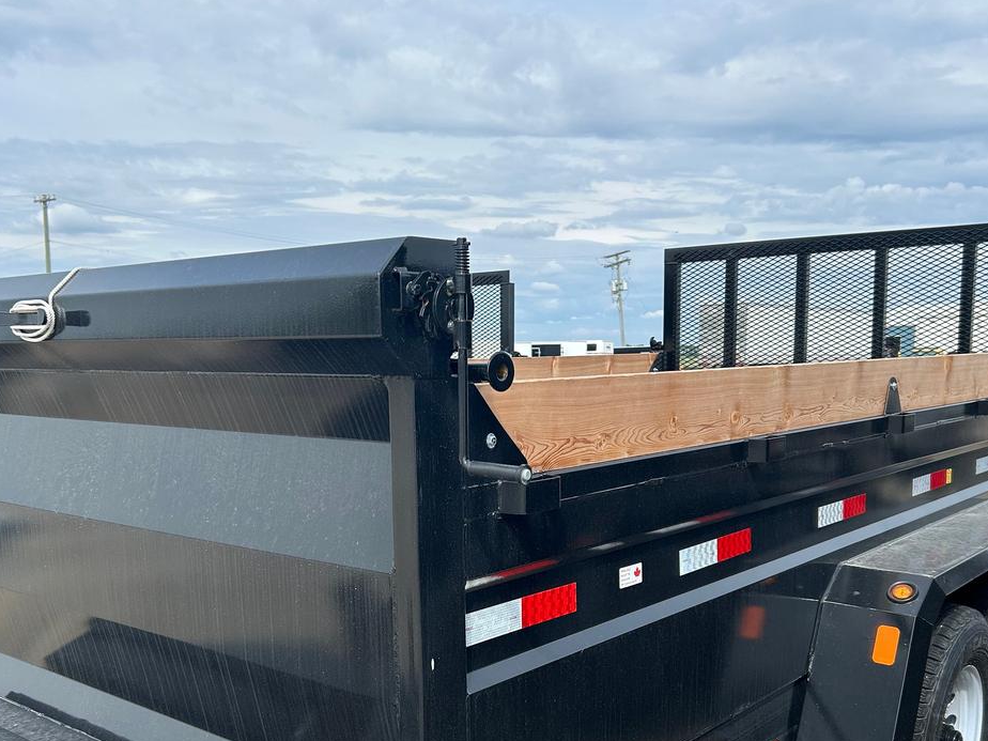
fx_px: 1028
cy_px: 507
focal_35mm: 36
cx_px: 508
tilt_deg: -8.0
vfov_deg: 39.1
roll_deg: -1.3
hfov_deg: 51.3
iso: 50
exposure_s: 1/2994
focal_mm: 5.7
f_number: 1.5
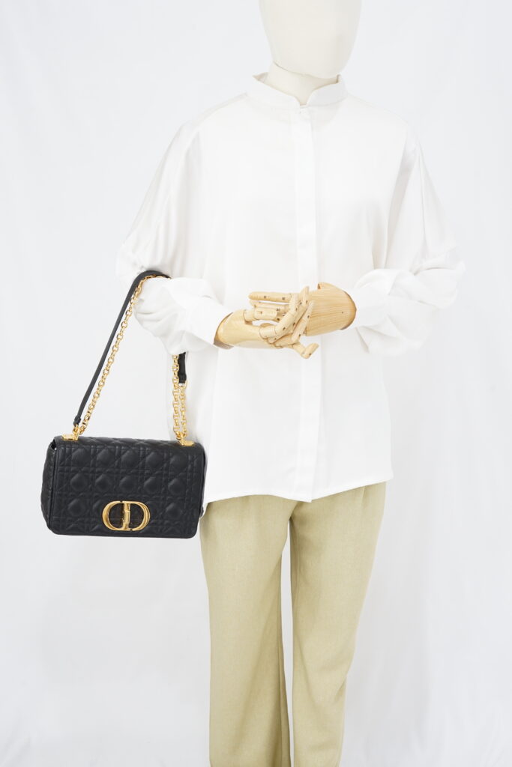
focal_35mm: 50
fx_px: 1066
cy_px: 384
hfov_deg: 27.0
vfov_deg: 39.6
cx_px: 256
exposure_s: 1/2.5
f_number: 9
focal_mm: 50
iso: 640
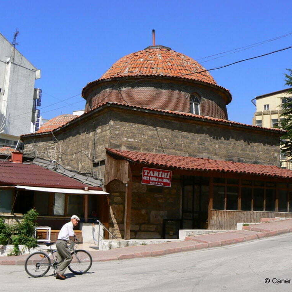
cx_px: 128
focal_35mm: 43
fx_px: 410
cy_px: 145
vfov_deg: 39.2
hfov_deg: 39.1
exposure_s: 1/800
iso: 100
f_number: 6.3
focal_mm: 6
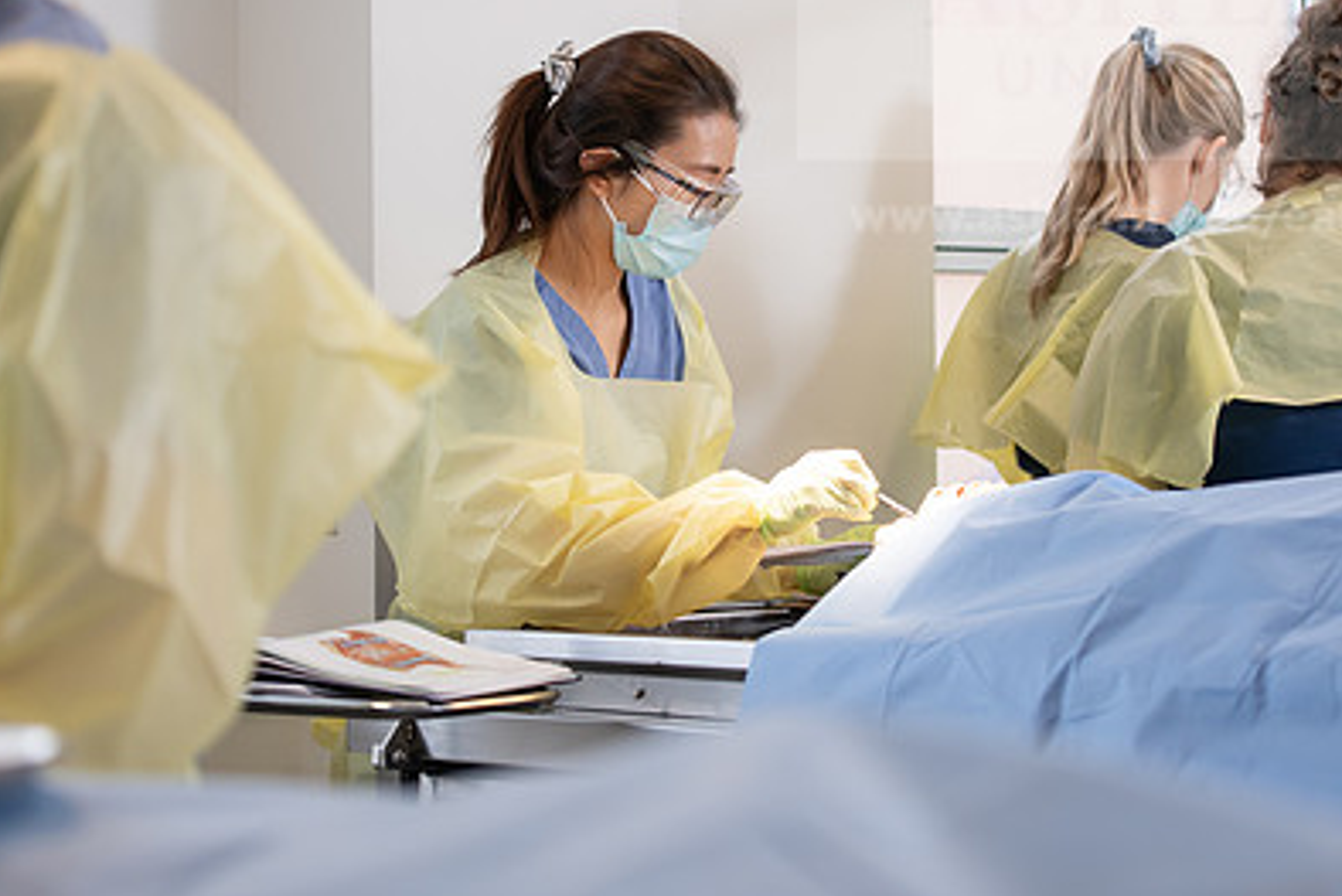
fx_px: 3841
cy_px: 288
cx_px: 695
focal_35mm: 103
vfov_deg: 13.3
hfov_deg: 19.8
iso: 250
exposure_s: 1/200
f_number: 2.8
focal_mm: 70
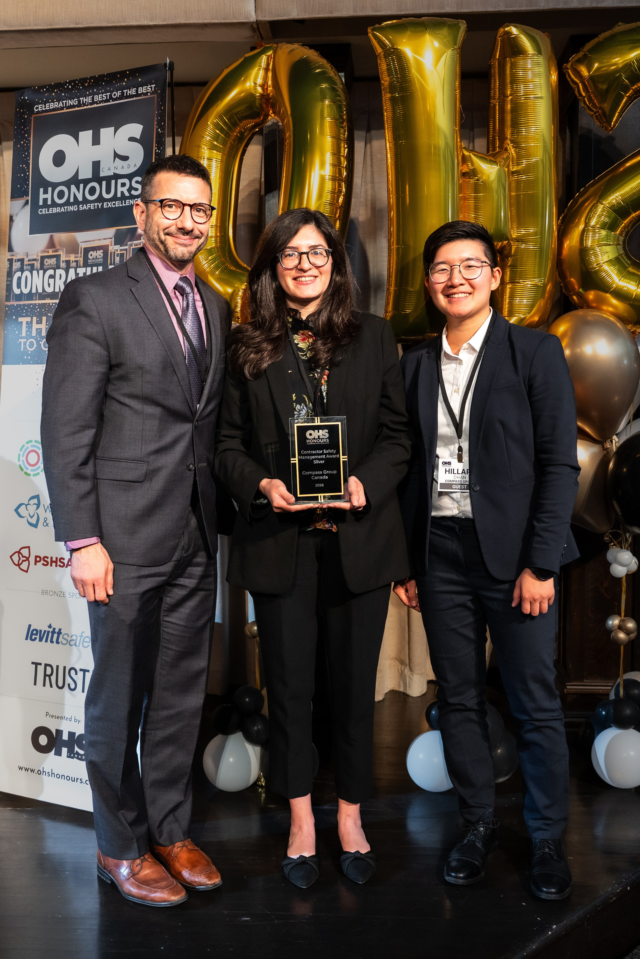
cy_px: 480
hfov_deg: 34.2
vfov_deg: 49.6
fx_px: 1040
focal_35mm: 39
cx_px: 305
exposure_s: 1/160
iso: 1250
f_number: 2.8
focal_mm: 26
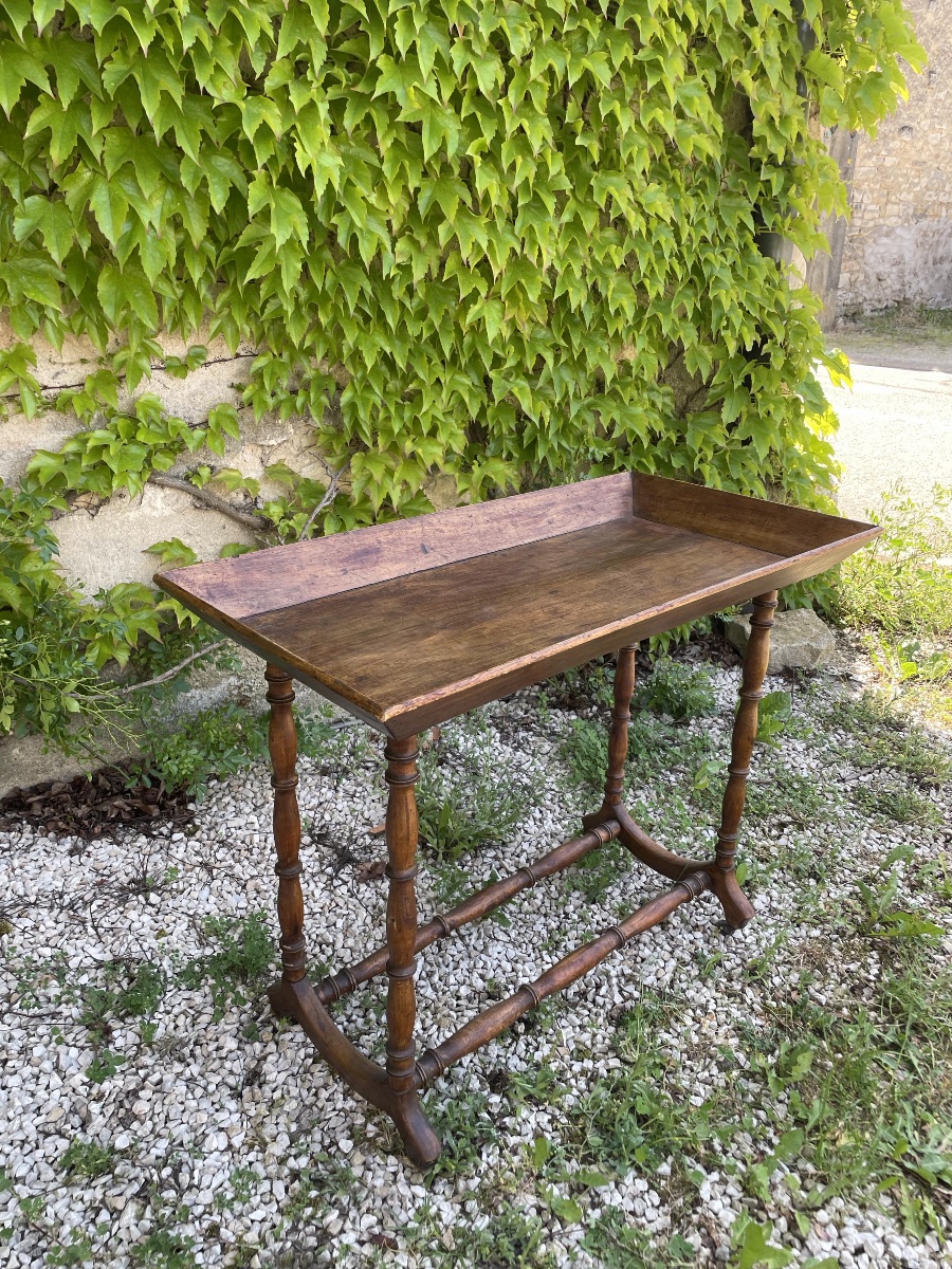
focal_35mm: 26
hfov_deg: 53.1
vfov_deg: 67.3
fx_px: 953
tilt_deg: -23.0
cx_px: 476
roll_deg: +1.4
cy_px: 634
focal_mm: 4.2
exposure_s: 1/262
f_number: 1.6
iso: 32
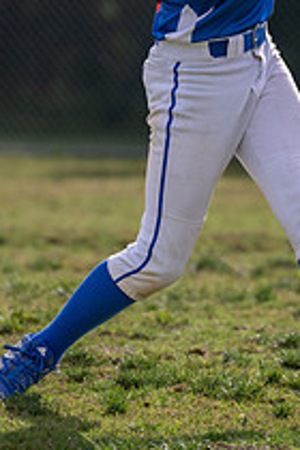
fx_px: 4337
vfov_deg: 5.9
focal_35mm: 347
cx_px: 178
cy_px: 33
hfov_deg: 4.0
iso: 100
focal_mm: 111
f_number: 2.8
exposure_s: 1/1600
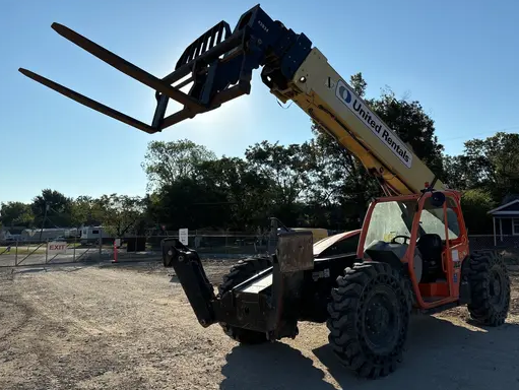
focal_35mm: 28
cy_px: 196
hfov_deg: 63.4
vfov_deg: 49.8
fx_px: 420
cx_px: 273
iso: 50
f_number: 1.6
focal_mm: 5.96
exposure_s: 1/4854
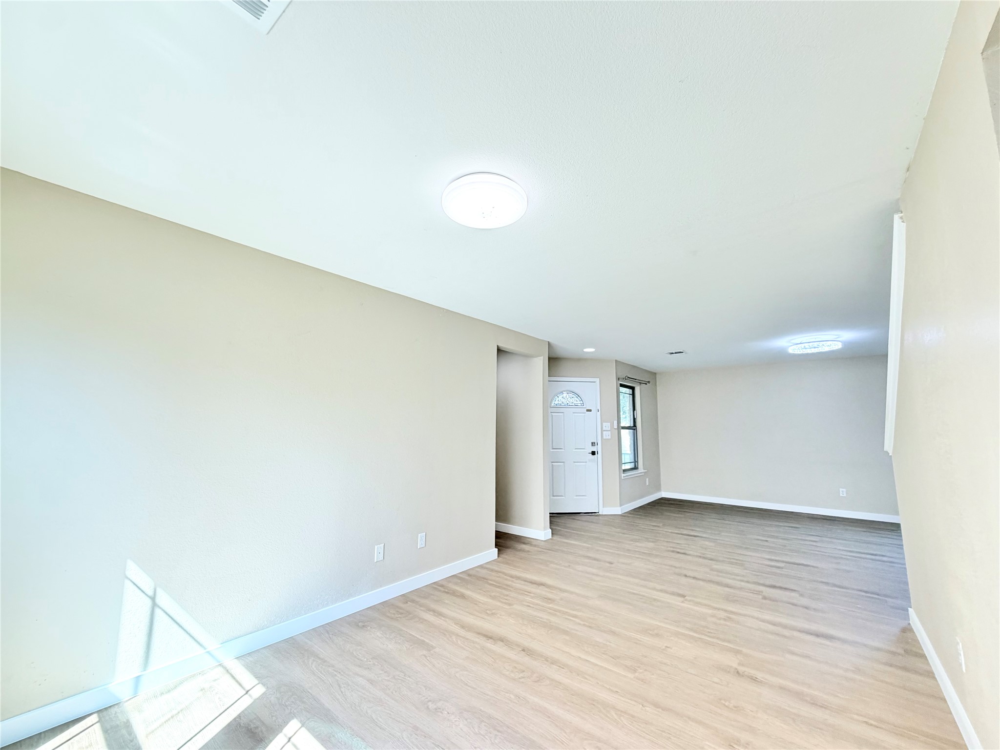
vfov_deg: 85.7
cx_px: 500
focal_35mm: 14
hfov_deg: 102.1
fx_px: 404
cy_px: 375
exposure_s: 1/60
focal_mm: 2.22
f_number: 2.2
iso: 250
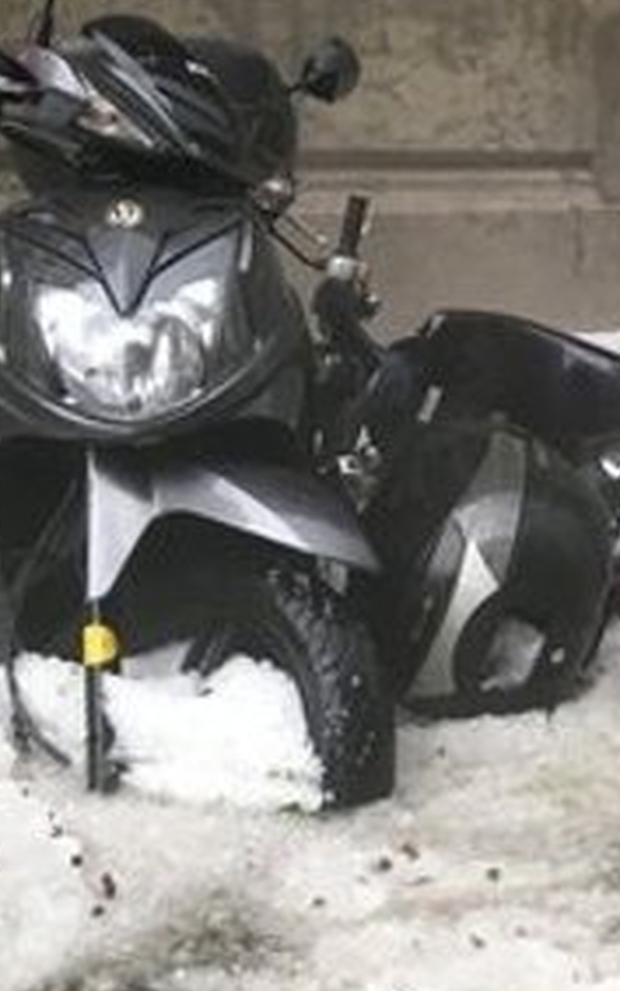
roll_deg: -2.0
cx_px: 928
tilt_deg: -7.4
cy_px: 376
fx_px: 2027
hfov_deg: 16.0
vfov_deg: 27.4
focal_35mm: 75
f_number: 2.2
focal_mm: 4.15
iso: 32
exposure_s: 1/33
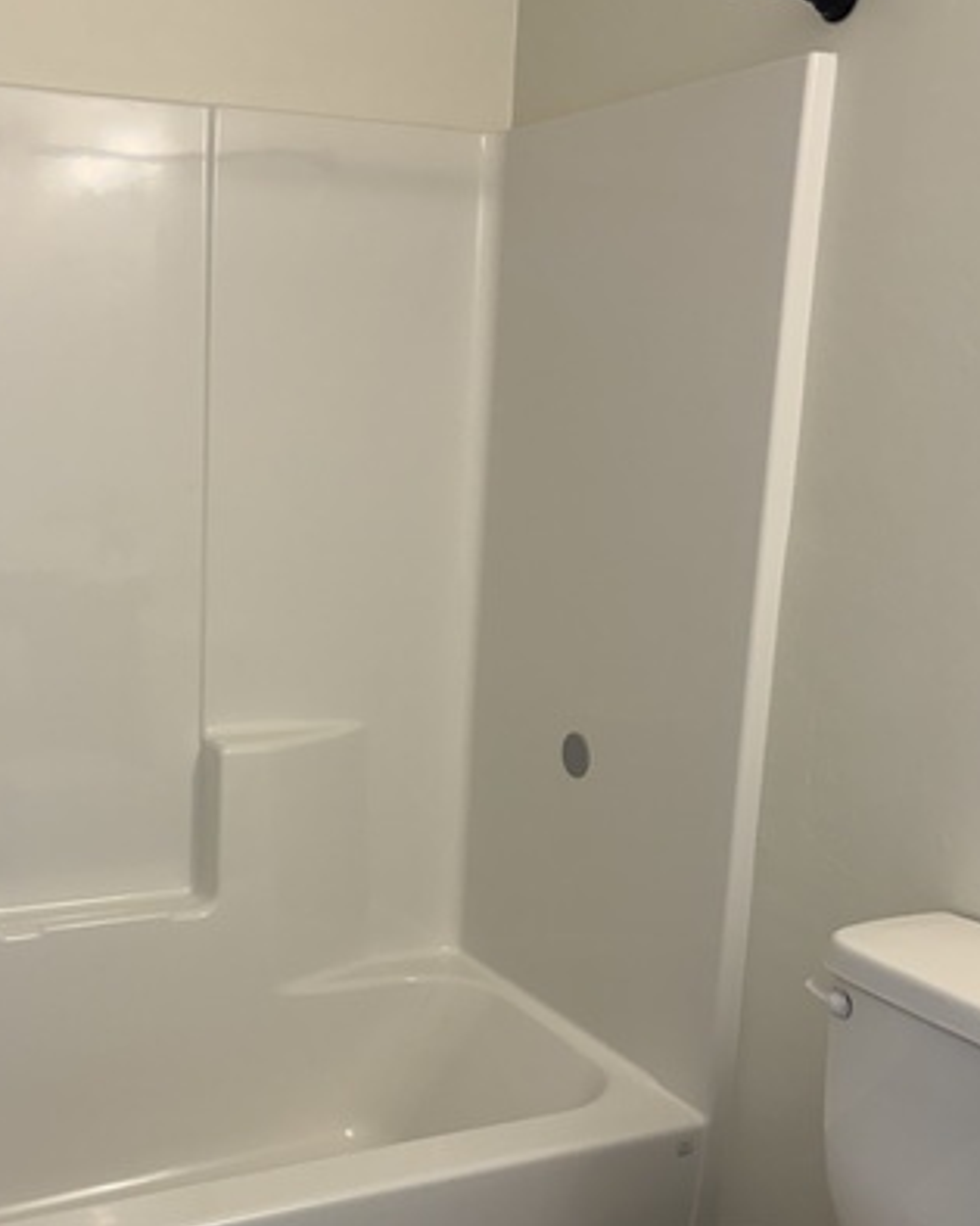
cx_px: 336
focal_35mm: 43
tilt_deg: -13.2
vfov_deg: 42.5
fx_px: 1560
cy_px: 776
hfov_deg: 34.6
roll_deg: -1.5
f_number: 1.6
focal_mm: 5.96
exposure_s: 1/120
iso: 100
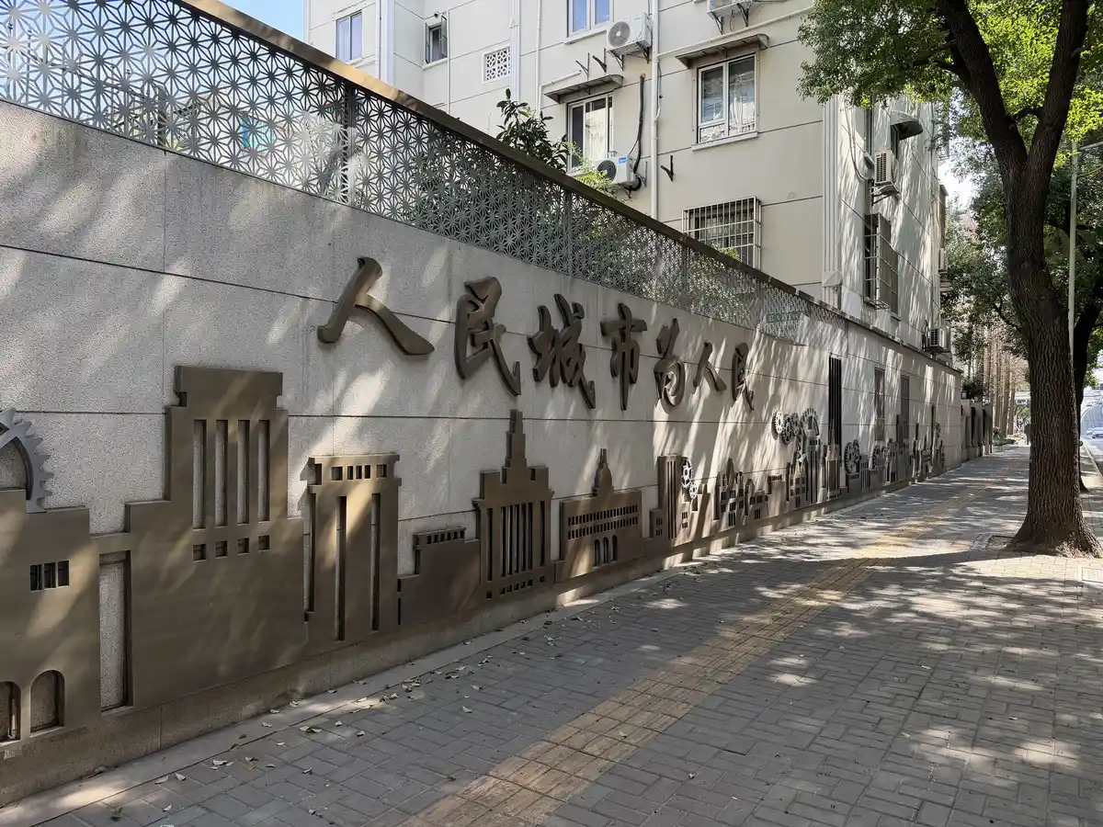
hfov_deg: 71.6
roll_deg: +0.0
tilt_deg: +0.4
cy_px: 414
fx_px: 765
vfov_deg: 56.8
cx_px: 552
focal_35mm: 24
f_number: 1.78
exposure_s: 1/689
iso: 100
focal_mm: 6.76
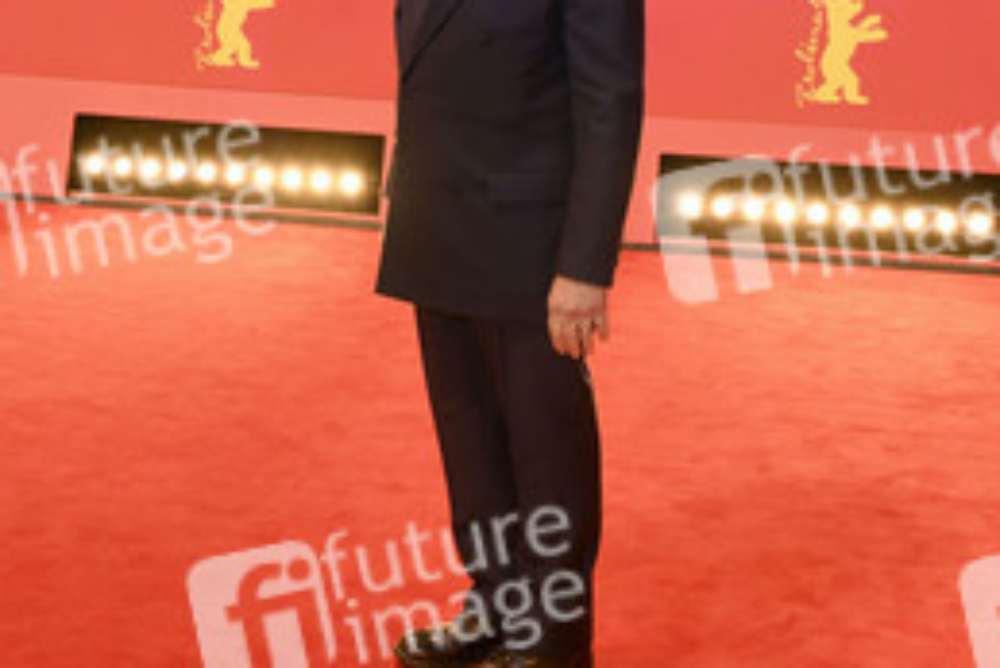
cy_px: 19
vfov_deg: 33.3
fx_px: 1028
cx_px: 498
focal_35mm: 37
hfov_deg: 51.9
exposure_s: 1/125
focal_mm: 24
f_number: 4.5
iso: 800
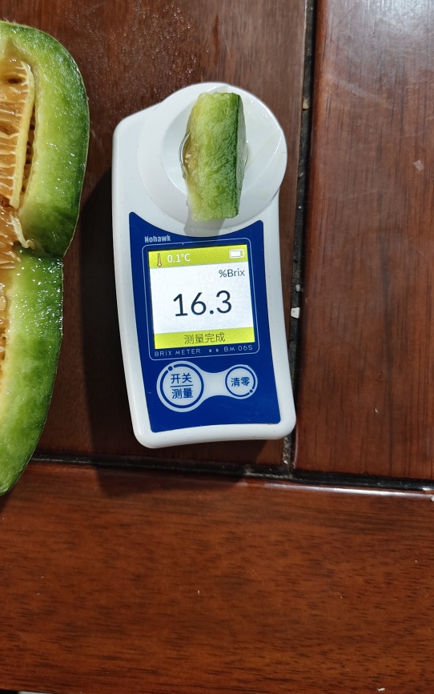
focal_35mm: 30
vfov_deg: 62.6
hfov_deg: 41.5
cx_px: 163
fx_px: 568
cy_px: 300
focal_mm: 5.56
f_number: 1.88
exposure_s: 1/50
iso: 647
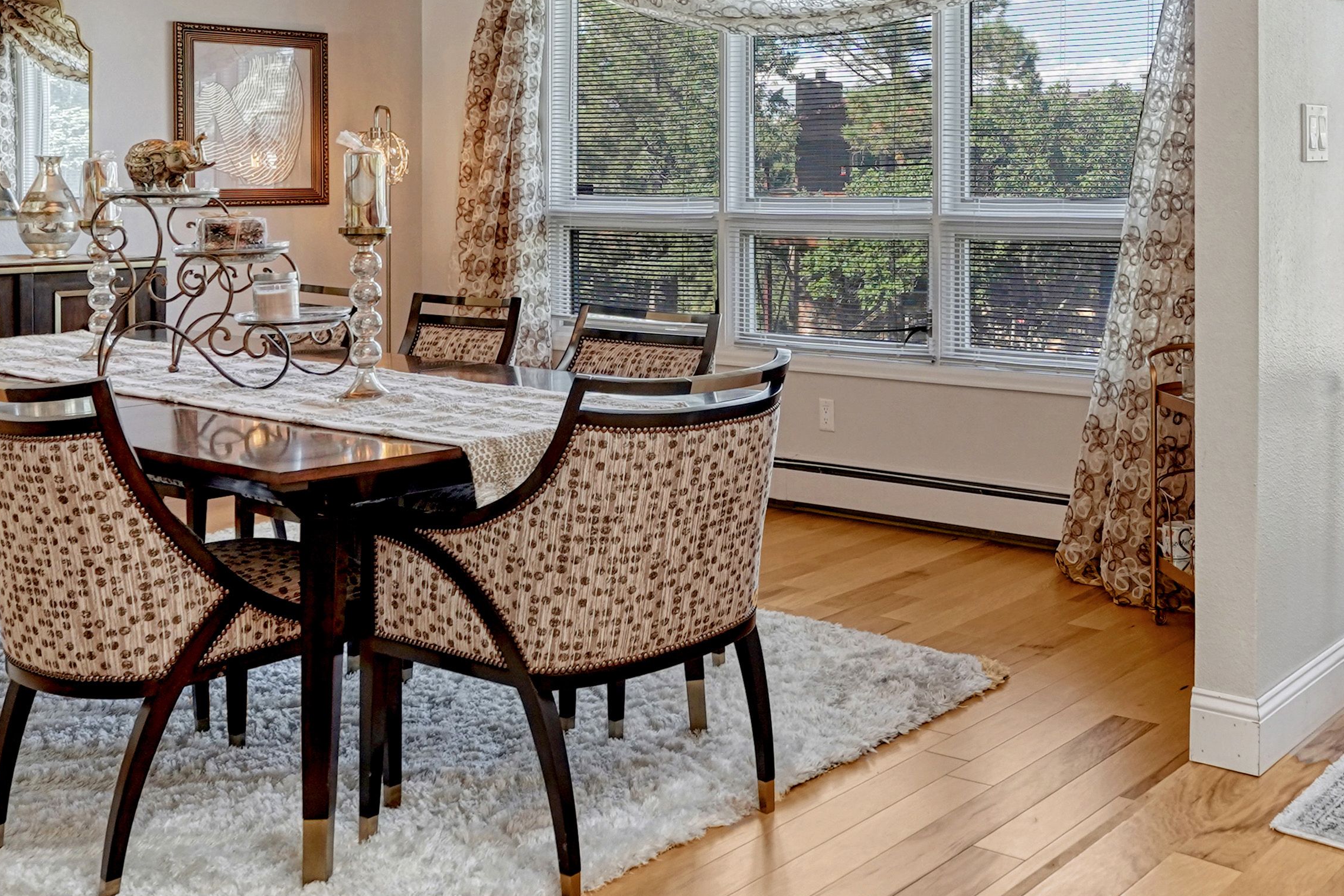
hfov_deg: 49.5
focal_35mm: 37
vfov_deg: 34.8
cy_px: 170
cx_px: 1032
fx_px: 1381
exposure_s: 1/6
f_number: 8
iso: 400
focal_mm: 14
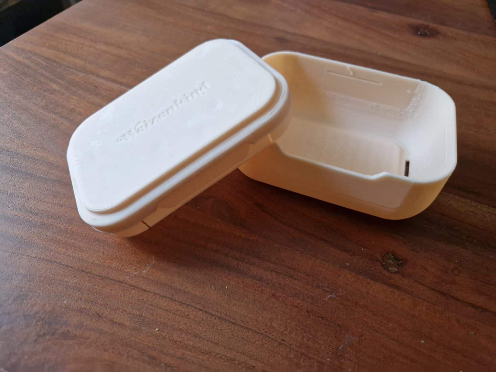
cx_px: 248
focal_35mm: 23
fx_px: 330
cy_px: 186
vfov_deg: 58.9
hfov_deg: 73.9
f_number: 1.8
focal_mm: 5.4
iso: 64
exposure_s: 1/100
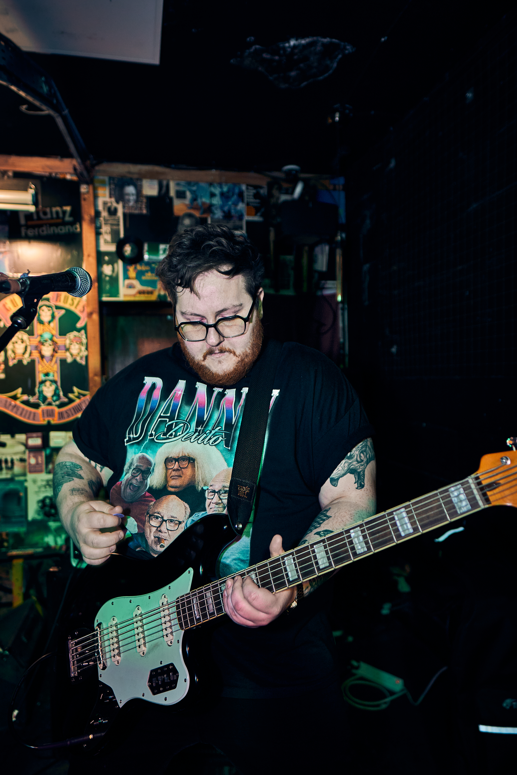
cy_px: 388
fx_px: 517
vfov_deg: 73.7
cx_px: 258
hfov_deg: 53.1
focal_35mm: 24
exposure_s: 1/200
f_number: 1.8
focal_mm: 16
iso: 160
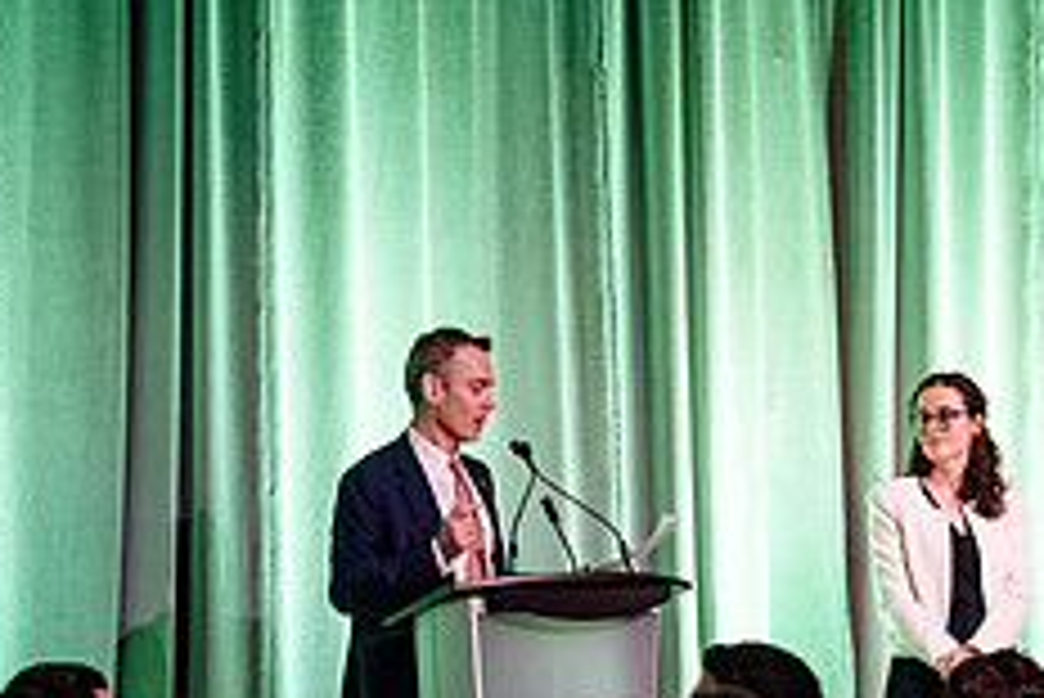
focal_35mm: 197
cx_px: 975
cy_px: 645
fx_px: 5716
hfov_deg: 10.4
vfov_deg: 7.0
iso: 1250
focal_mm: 70
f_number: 3.5
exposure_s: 1/200
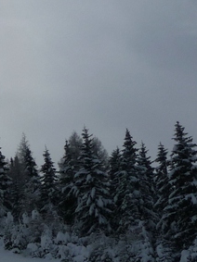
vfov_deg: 20.0
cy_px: 280
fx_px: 714
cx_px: -243
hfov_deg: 12.8
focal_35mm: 94
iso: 100
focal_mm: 4.7
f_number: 8
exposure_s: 1/1300
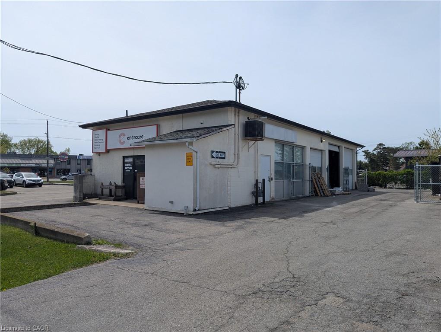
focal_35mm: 24
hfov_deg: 71.5
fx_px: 306
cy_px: 166
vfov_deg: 56.9
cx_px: 220
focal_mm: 6.81
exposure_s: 1/2899
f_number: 1.85
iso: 47
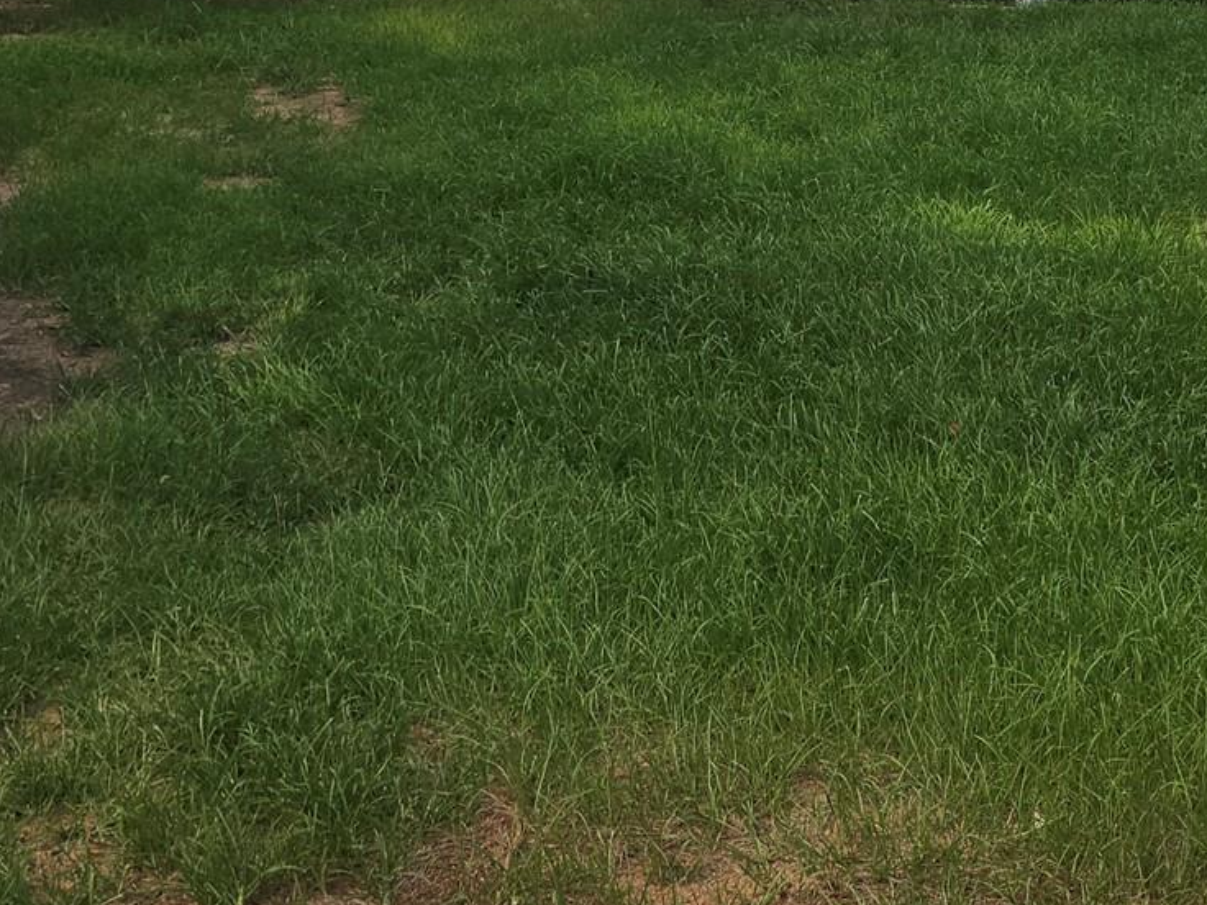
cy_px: -103
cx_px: 623
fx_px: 2232
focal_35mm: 64
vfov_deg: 21.7
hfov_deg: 30.3
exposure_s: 1/170
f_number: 1.7
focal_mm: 6.3
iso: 12
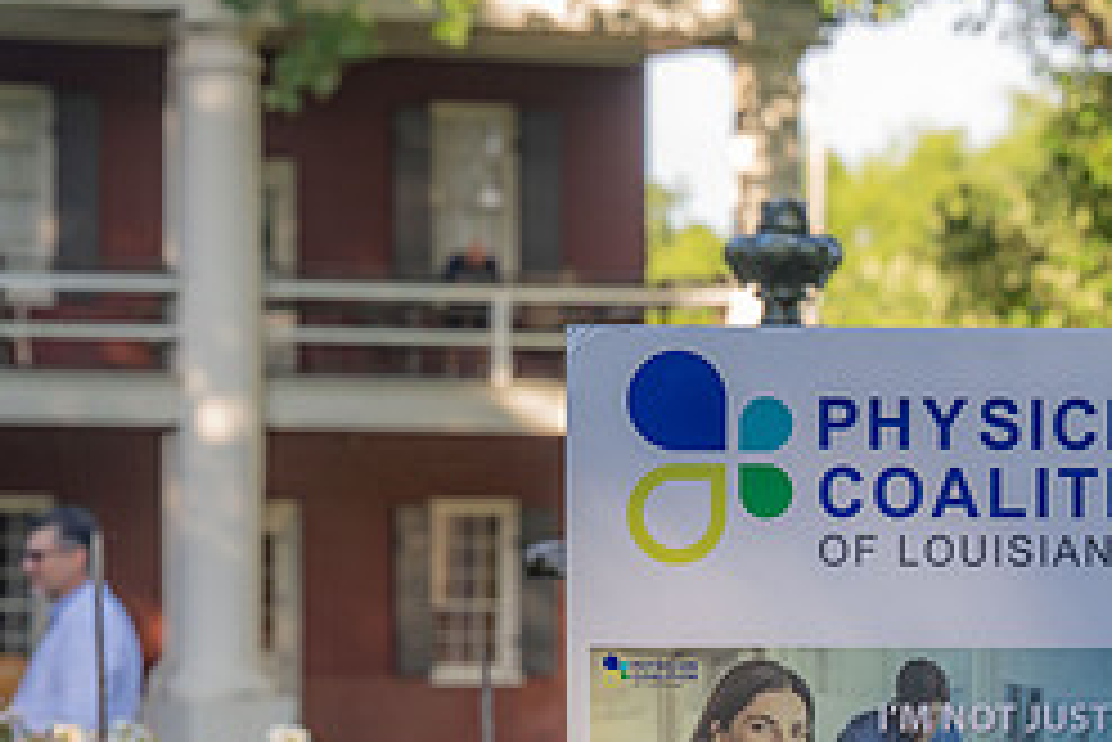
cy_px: 587
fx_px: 6243
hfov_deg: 10.1
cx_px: 99
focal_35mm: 202
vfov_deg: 6.8
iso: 160
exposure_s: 1/160
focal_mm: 86
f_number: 5.6
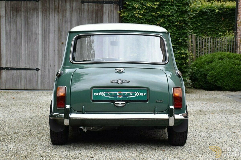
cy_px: 80
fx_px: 402
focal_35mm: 60
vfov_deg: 22.6
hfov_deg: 33.4
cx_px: 120
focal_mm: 40
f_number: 5.6
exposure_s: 1/250
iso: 320
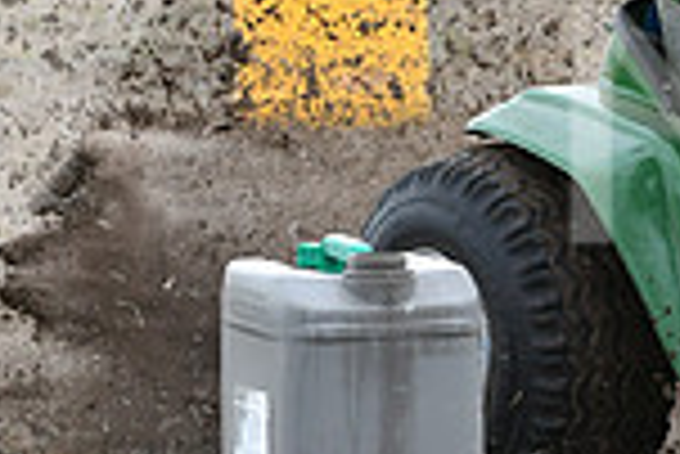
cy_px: -43
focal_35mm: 775
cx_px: 896
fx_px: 14653
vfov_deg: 1.8
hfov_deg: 2.7
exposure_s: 1/1250
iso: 800
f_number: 5
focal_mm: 135
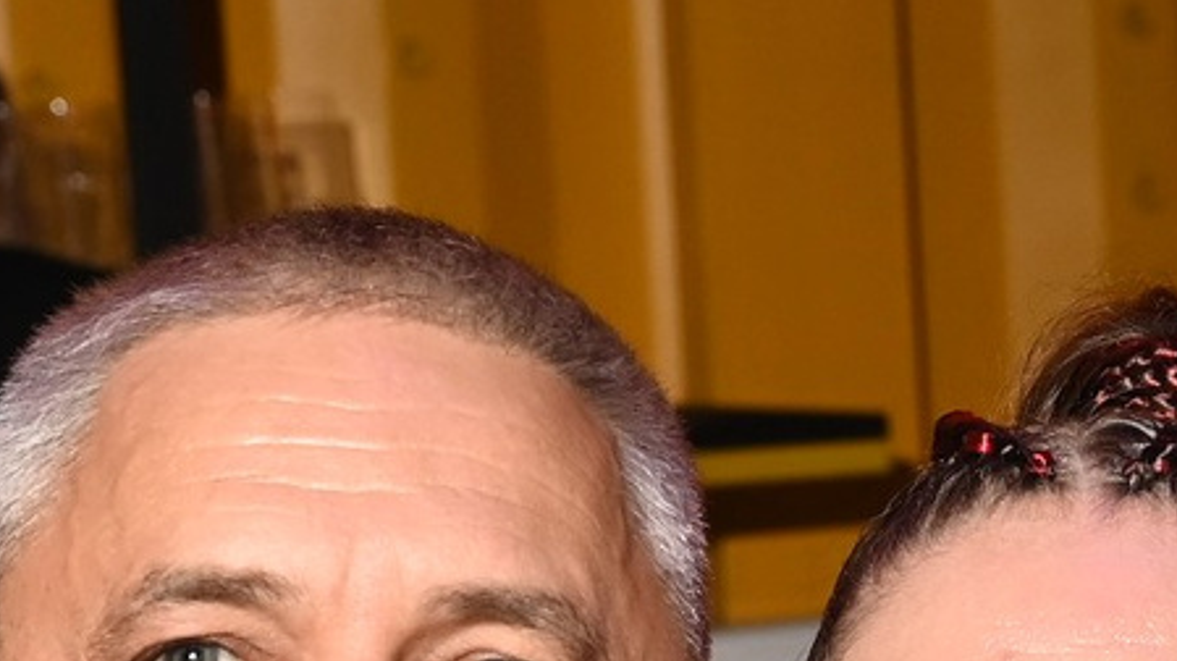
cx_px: 1088
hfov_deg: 9.2
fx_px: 7268
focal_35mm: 233
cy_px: 1336
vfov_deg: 5.1
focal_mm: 39
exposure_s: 1/160
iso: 500
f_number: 5
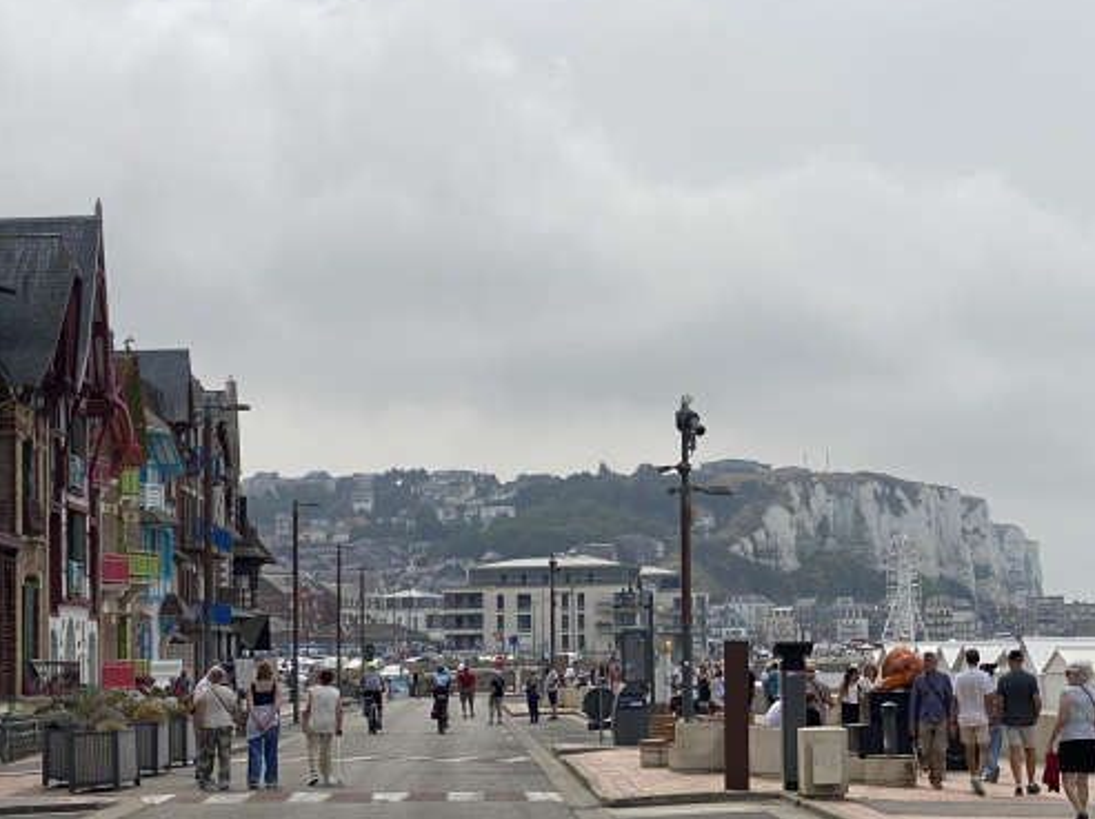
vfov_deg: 19.3
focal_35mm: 76
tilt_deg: +2.9
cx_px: 762
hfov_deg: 25.5
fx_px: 2402
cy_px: 548
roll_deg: -0.9
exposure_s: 1/3690
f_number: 2
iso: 20
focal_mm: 6
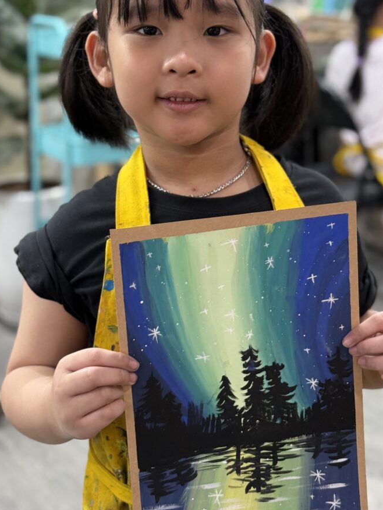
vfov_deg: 26.6
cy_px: 215
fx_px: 1076
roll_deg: +1.1
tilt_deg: -15.0
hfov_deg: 20.2
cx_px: 200
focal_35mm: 73
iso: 125
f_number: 1.78
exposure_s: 1/50
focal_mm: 6.76
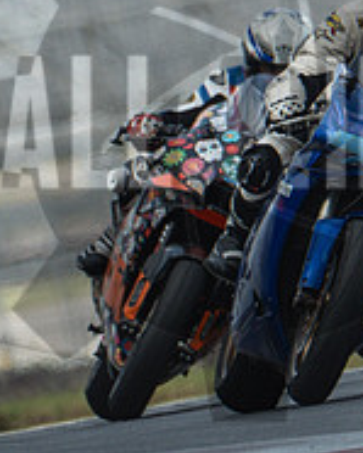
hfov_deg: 0.9
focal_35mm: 1754
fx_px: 23536
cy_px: 125
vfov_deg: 1.1
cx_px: 248
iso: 1000
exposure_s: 1/2000
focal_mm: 400
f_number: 5.6
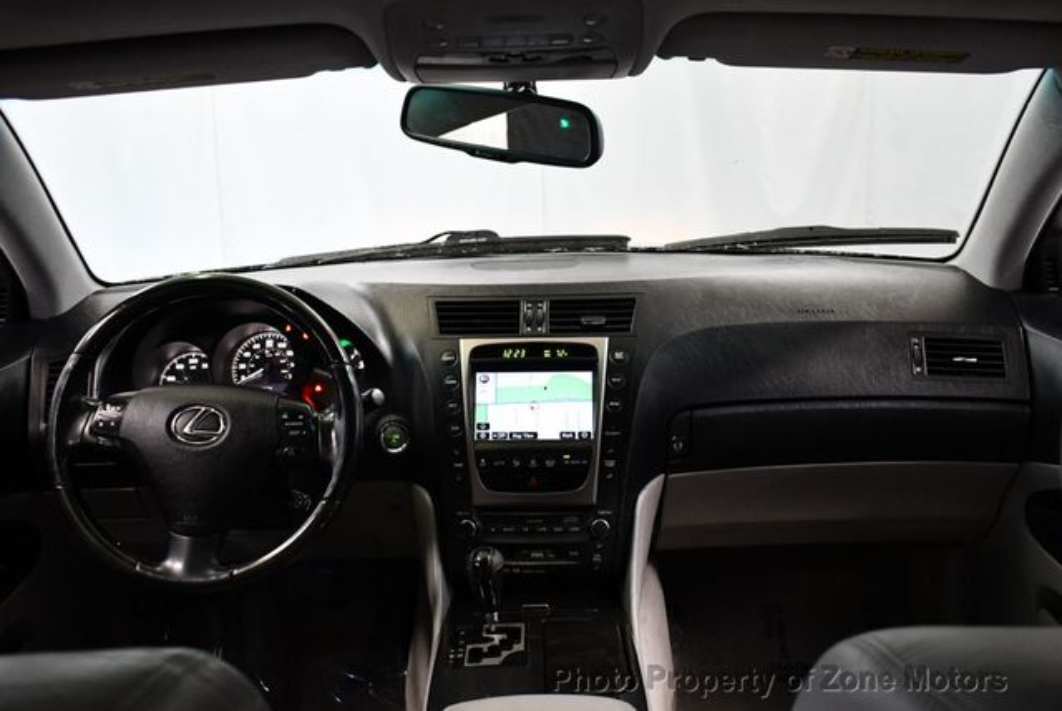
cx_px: 531
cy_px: 356
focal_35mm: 36
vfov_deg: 36.9
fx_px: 1063
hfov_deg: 53.1
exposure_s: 1/125
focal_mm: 18
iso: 2200
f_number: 3.5
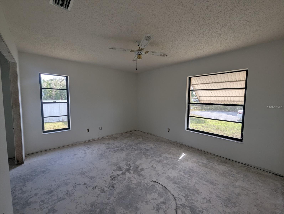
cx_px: 142
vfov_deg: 90.1
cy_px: 107
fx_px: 107
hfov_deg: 106.1
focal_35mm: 13
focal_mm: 1.95
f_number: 2.2
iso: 47
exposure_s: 1/160
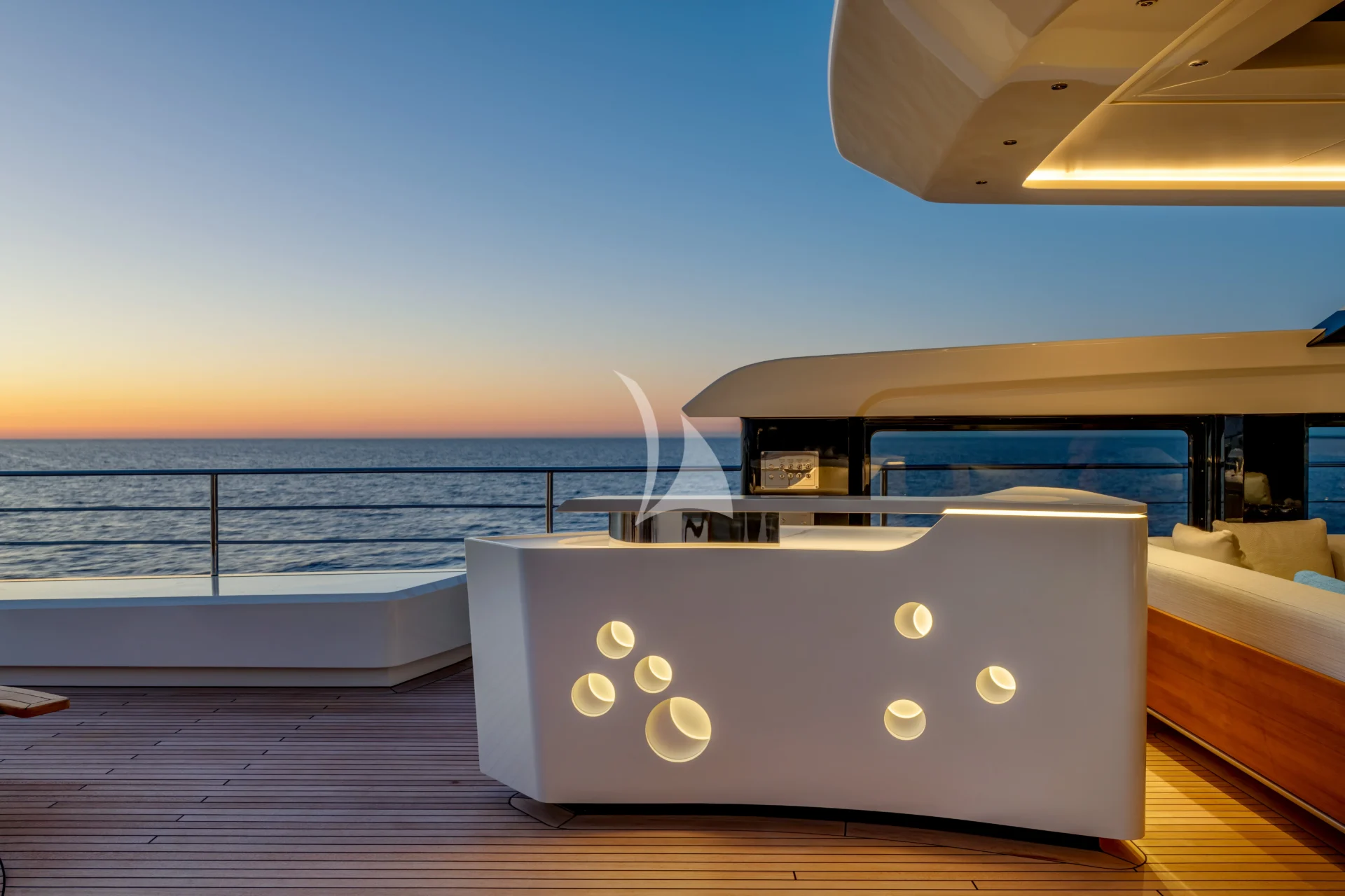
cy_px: 448
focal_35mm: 27
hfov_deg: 67.4
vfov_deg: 47.9
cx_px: 672
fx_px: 1009
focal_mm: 27
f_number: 11
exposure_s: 1/2.5
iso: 100
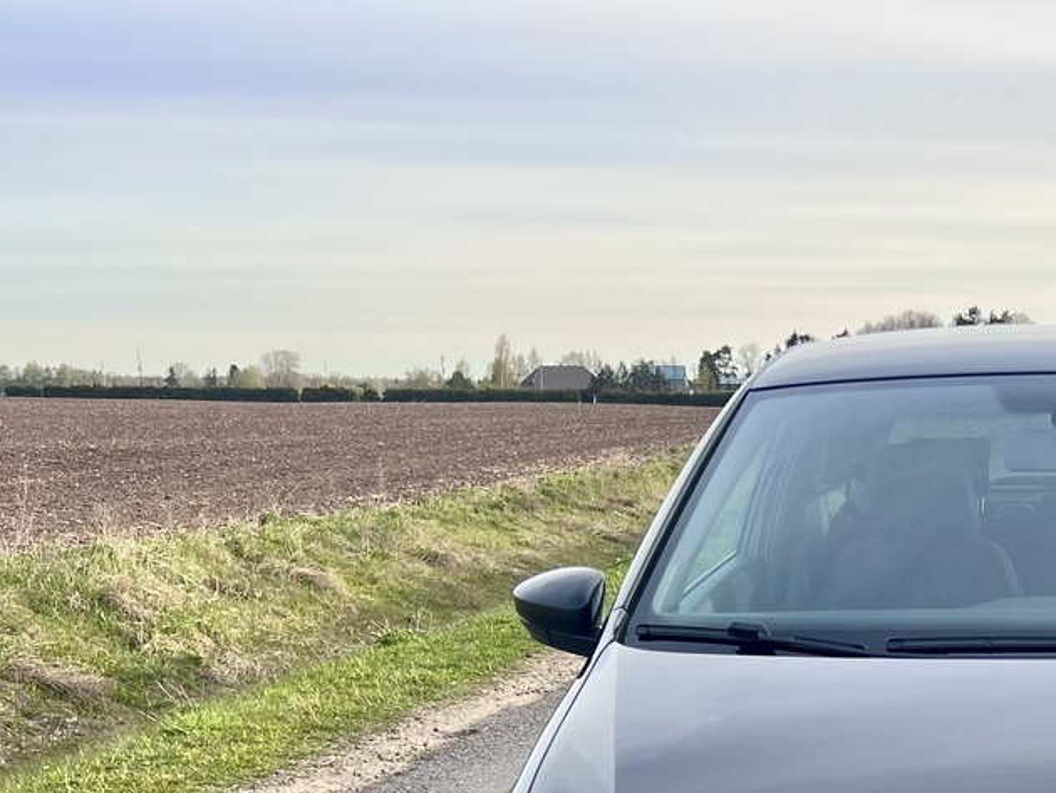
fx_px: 2014
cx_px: 1044
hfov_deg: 27.7
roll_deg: +0.0
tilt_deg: -16.7
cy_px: 1004
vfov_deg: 20.5
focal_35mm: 66
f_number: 1.5
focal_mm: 5.7
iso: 50
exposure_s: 1/411
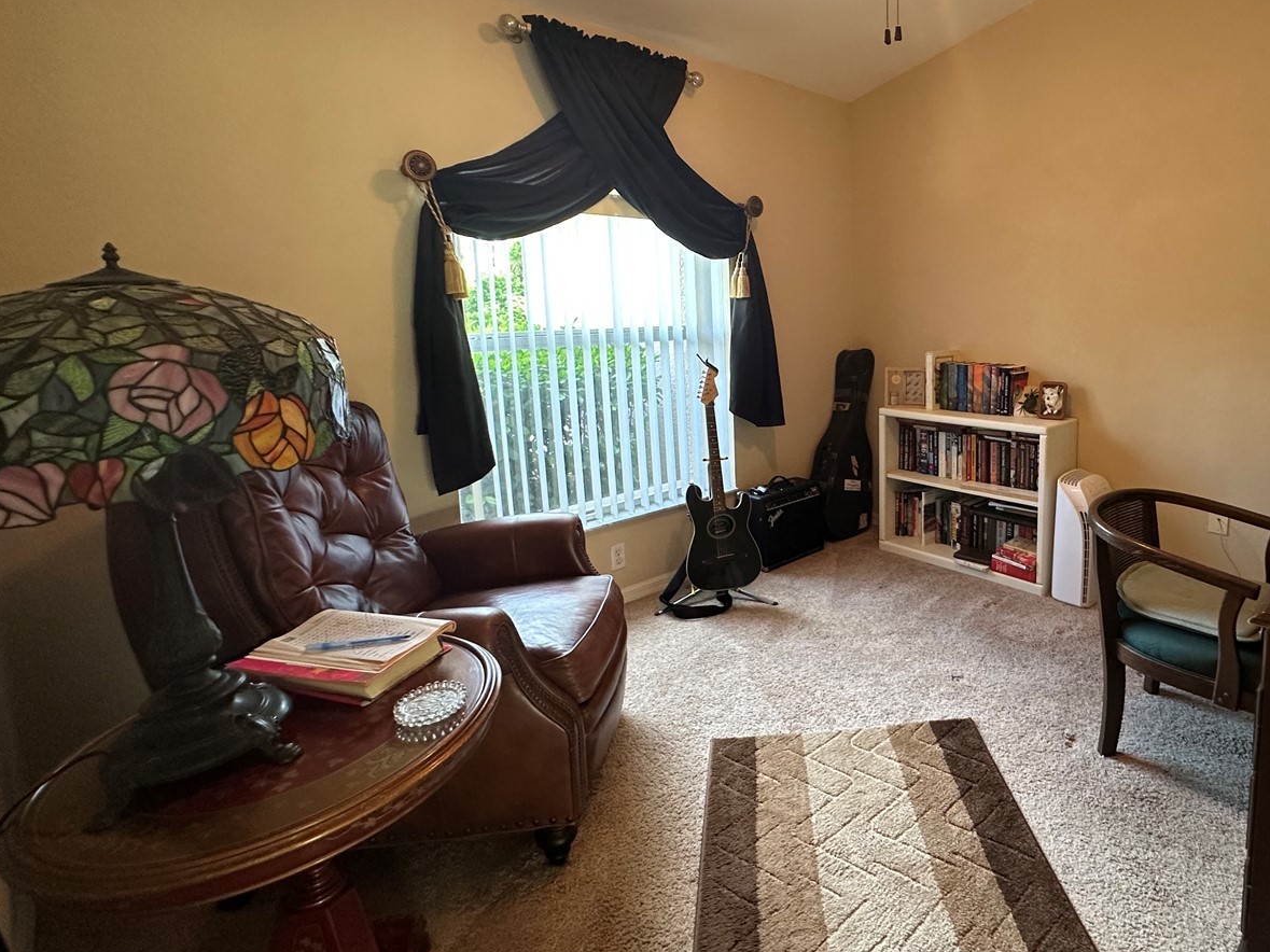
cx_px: 823
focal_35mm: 19
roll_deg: +0.2
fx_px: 697
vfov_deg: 68.0
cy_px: 384
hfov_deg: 82.4
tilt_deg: -6.7
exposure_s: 1/60
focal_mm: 2.22
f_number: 2.2
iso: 250
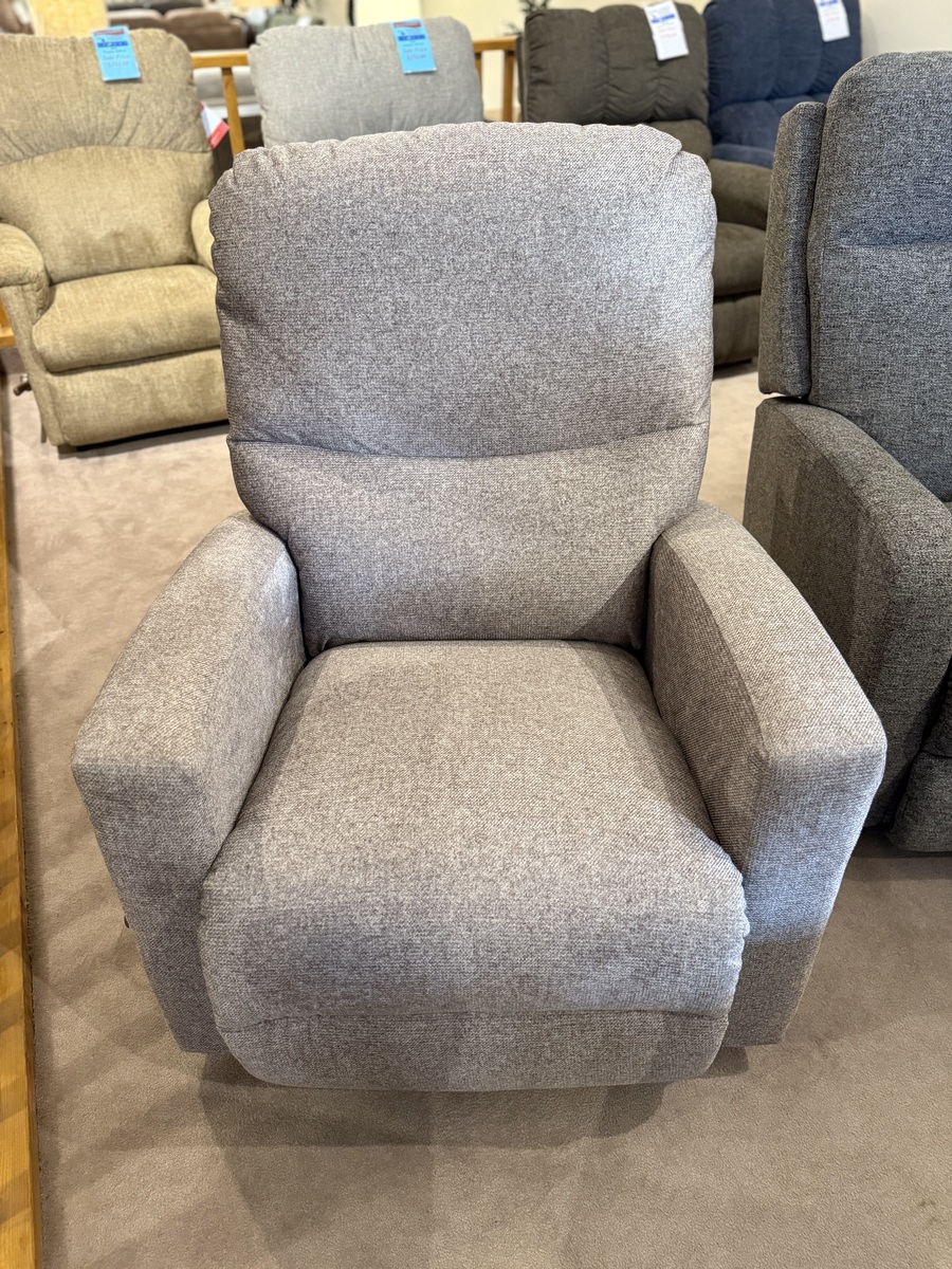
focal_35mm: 24
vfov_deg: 71.6
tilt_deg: -39.2
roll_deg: +0.5
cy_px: 634
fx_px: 880
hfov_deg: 56.8
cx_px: 476
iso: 500
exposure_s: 1/60
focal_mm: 6.76
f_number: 1.78
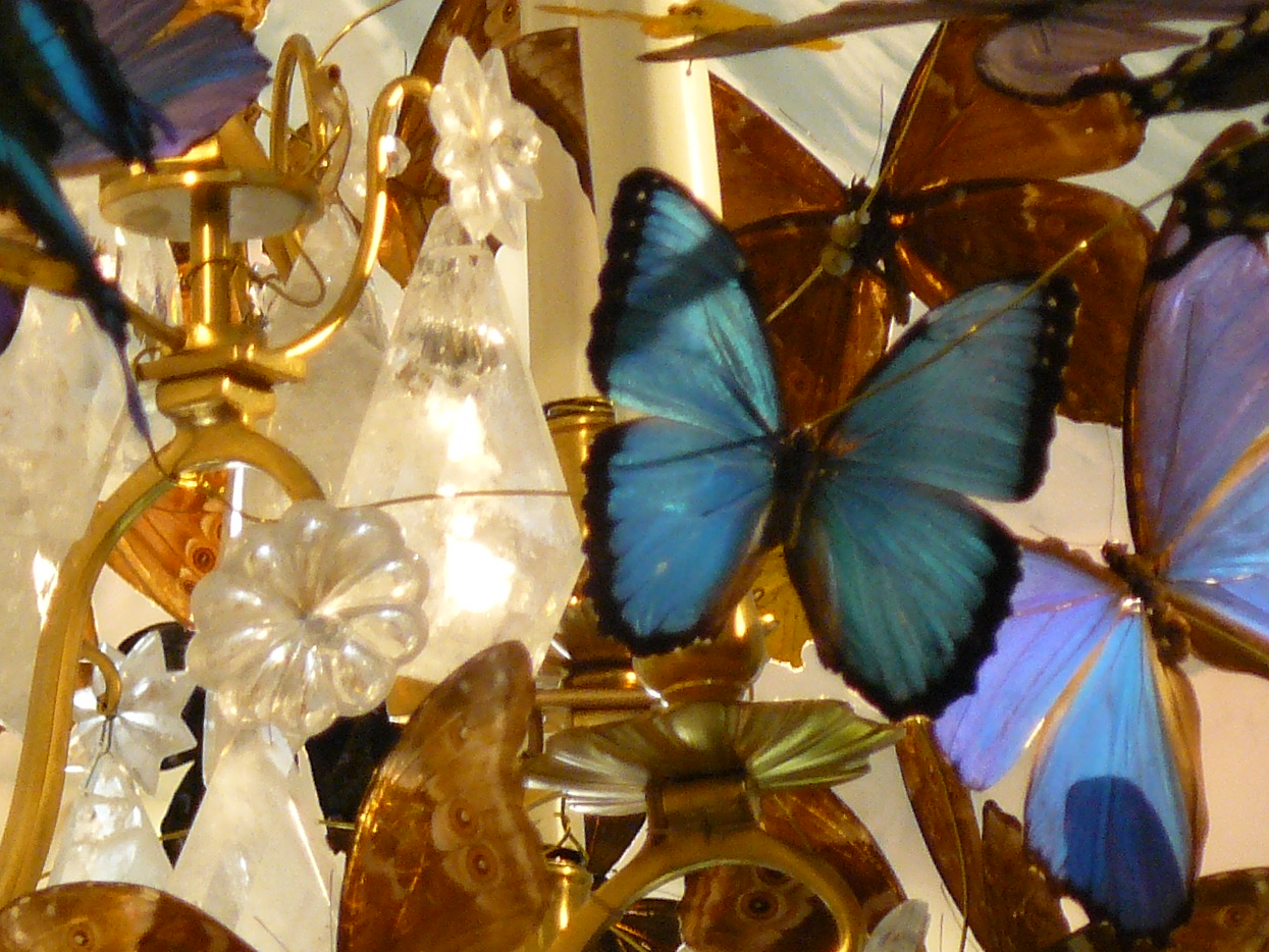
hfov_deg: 5.2
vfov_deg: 3.9
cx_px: -189
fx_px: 13932
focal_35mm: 380
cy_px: 489
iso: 200
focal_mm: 25.7
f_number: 3.3
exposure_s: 1/25
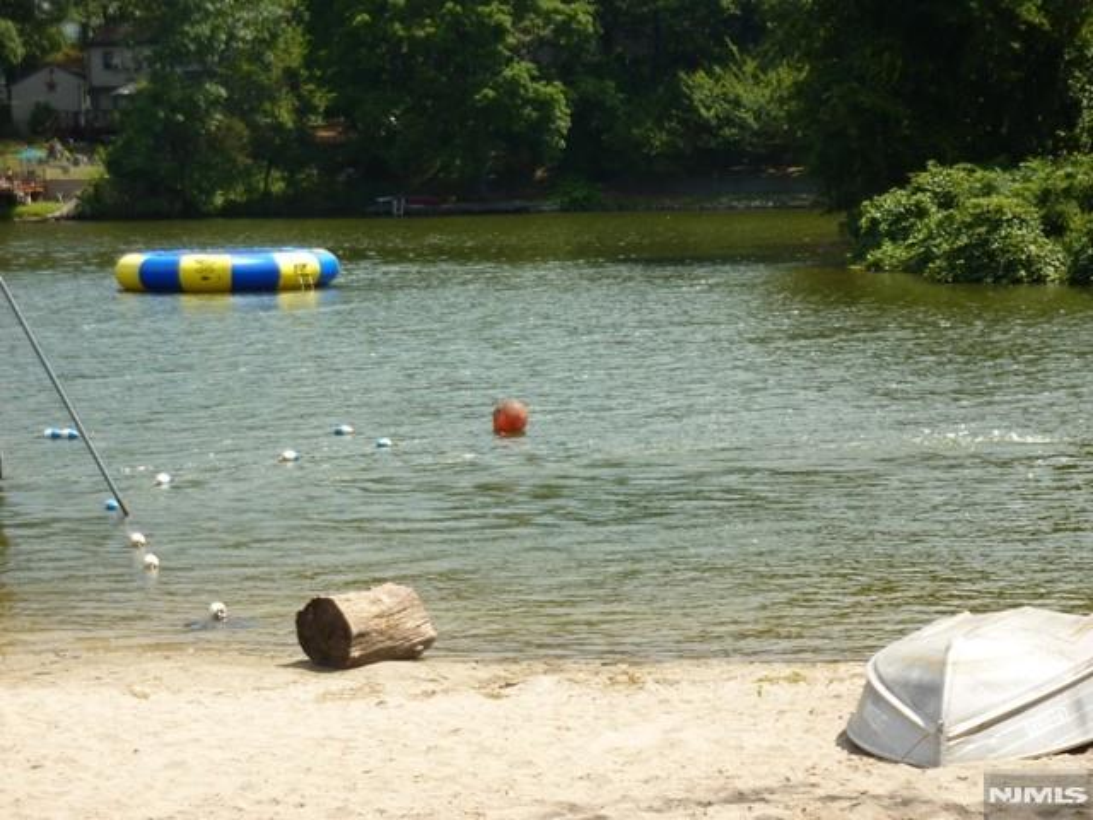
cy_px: 410
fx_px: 3031
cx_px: 546
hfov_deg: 20.4
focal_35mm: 96
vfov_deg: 15.4
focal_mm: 15.8
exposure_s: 1/320
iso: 80
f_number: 4.3
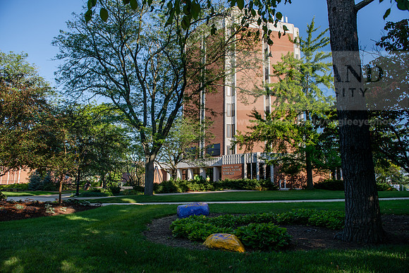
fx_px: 273
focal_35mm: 24
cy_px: 136
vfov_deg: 53.2
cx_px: 204
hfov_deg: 73.7
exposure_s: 1/400
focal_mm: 24
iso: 100
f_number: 4.5
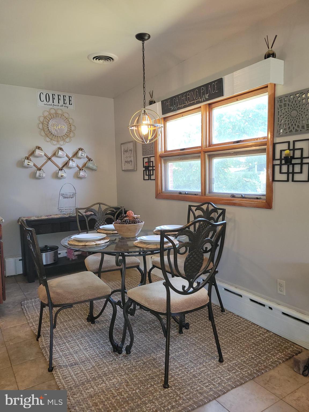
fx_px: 309
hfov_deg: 53.1
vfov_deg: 67.3
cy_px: 206
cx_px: 154
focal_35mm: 26
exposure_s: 1/60
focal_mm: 5.4
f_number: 1.8
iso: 100
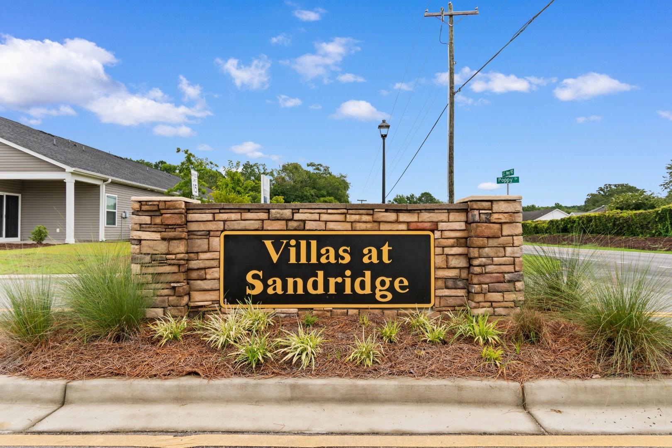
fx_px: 355
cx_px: 336
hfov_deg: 86.9
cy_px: 224
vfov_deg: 64.6
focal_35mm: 19
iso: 100
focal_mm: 13
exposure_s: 1/160
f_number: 6.3
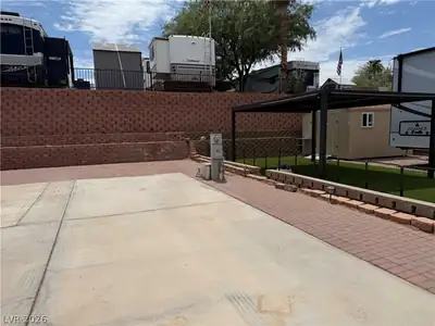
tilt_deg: -9.0
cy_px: 163
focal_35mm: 24
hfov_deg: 71.6
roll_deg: -0.7
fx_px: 302
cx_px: 218
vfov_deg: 56.8
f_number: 1.78
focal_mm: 6.76
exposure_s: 1/10309
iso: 80
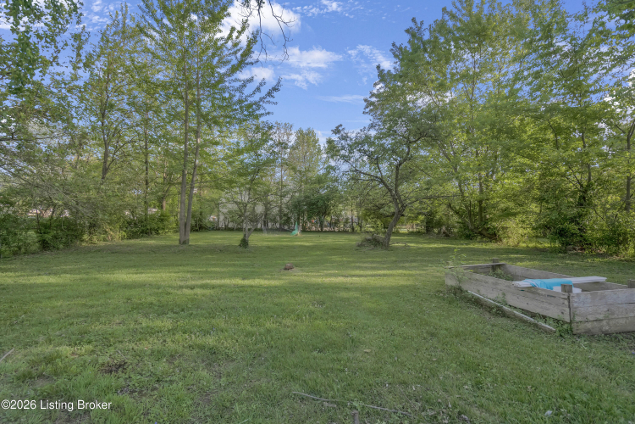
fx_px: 282
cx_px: 318
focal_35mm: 16
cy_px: 212
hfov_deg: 96.7
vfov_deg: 73.7
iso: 100
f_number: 4
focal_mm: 16
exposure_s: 1/320
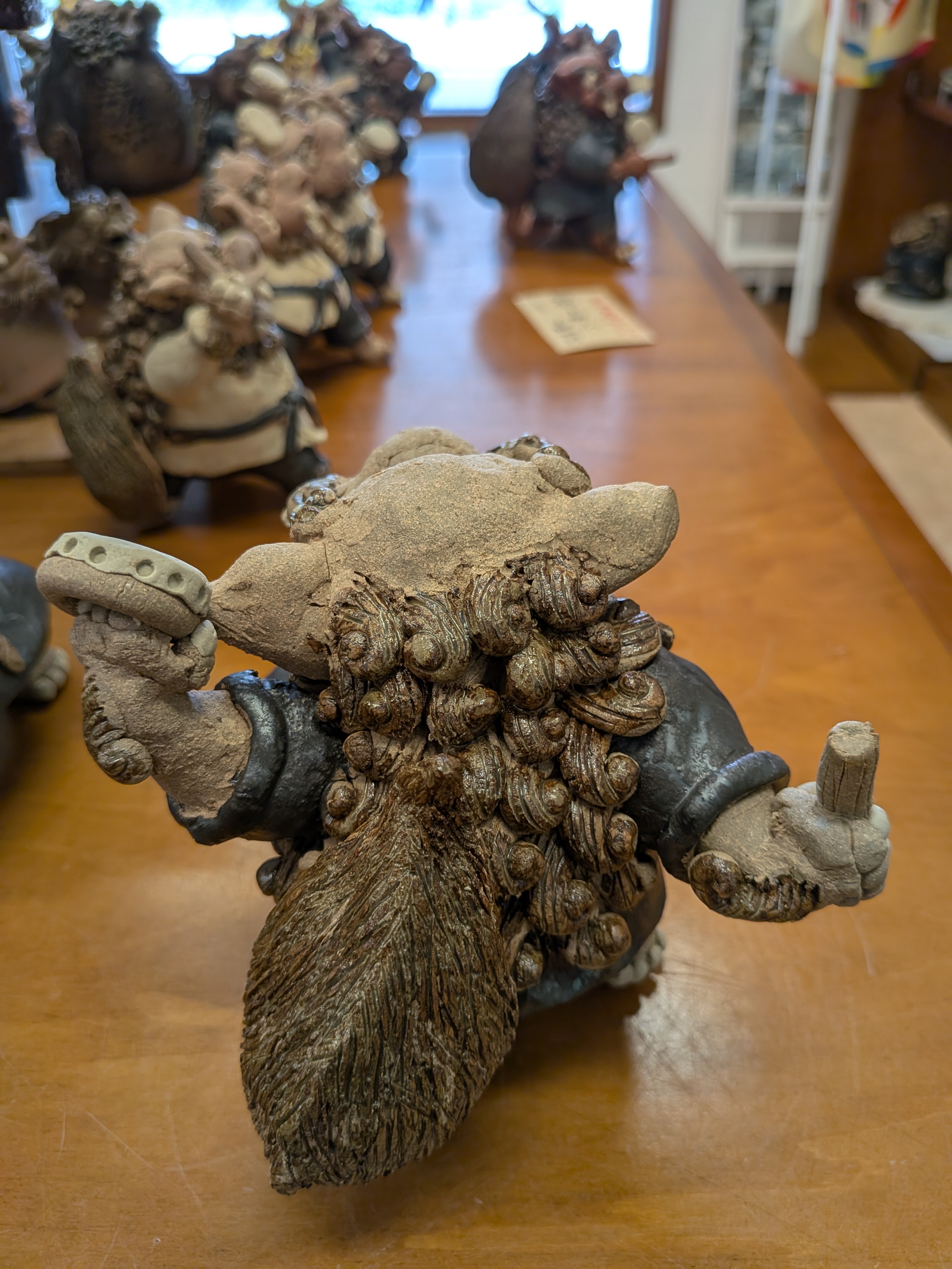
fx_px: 880
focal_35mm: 24
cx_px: 476
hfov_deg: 56.8
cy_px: 634
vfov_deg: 71.6
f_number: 1.7
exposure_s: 1/120
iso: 41
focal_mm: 4.53
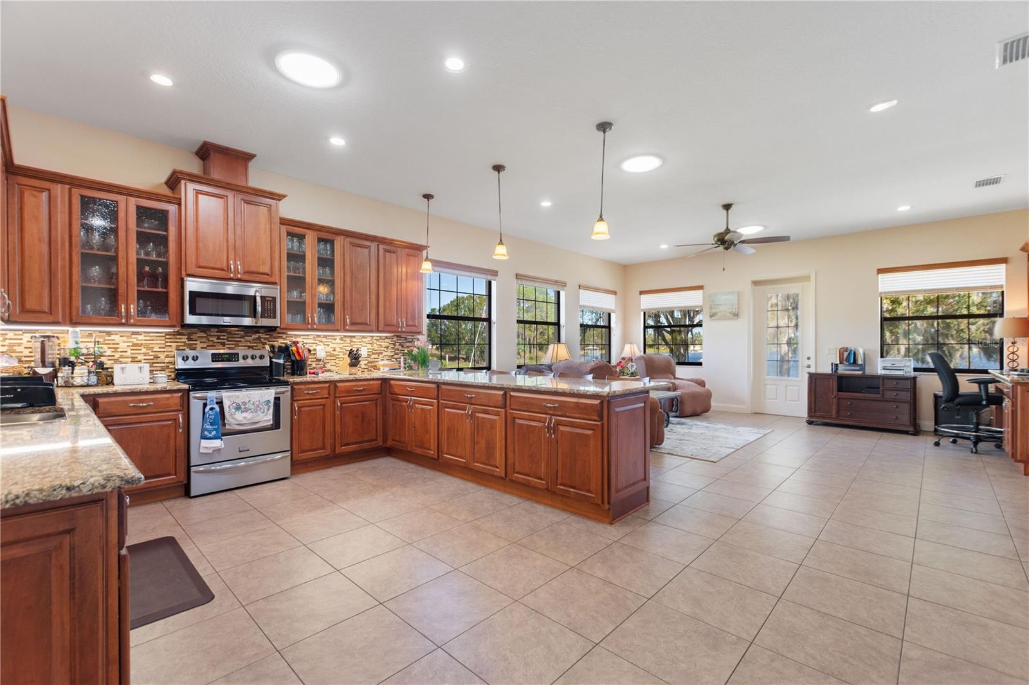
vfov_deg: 77.3
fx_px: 429
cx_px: 514
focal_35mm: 15
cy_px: 342
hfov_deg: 100.4
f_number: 4.5
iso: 400
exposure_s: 1/10
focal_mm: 10
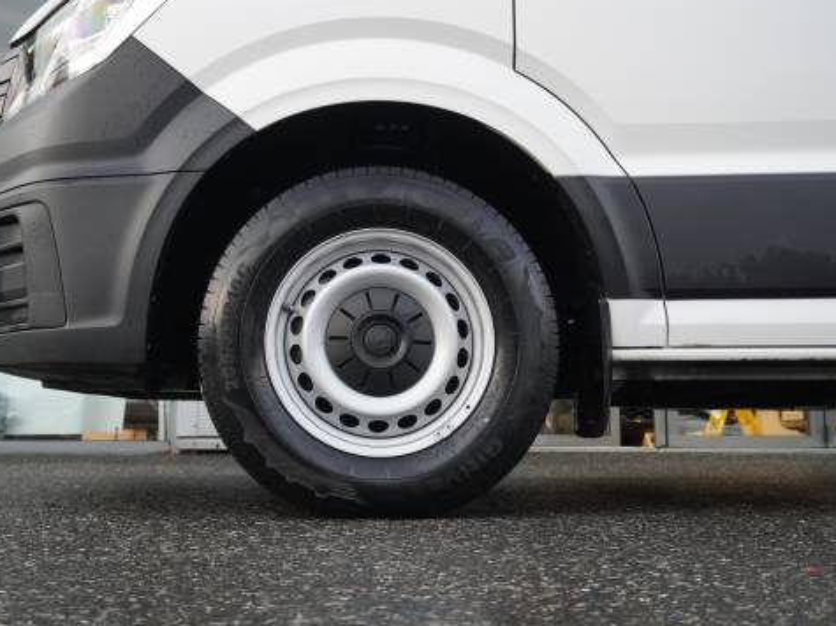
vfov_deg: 32.4
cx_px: 373
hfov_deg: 42.3
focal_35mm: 45
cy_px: 285
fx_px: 1078
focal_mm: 23
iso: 2500
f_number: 4
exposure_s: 1/200
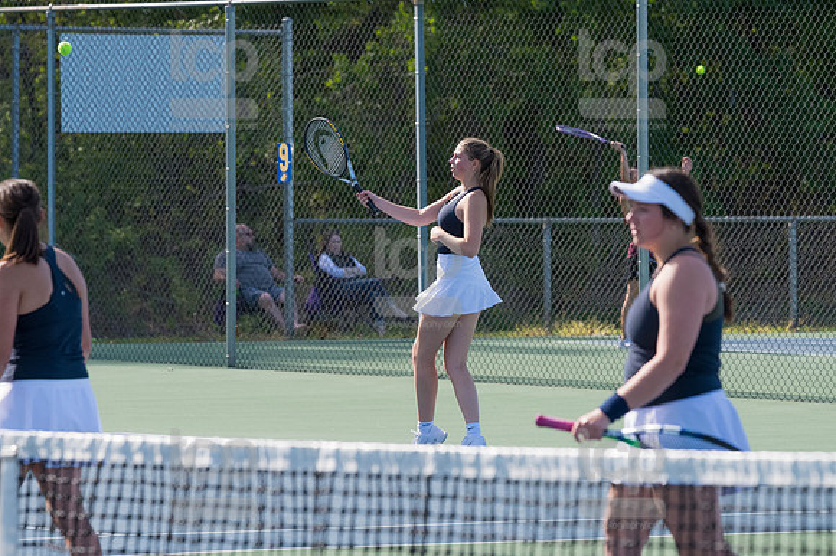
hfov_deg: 7.4
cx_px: 418
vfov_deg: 5.0
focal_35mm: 277
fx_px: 6429
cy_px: 278
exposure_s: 1/2000
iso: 1000
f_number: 5.6
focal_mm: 185
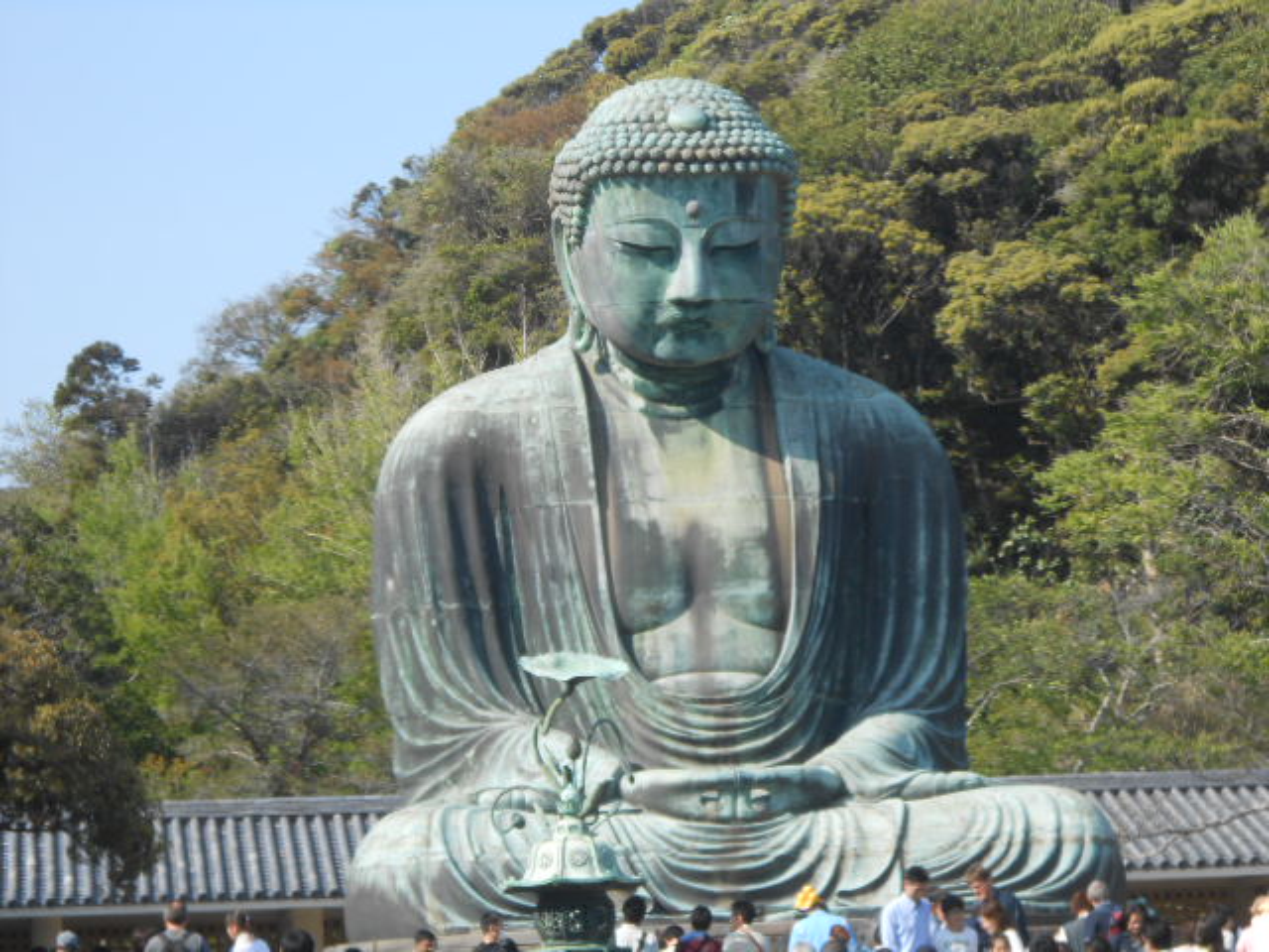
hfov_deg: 16.6
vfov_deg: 12.5
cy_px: 476
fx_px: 4362
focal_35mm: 119
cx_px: 634
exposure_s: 1/250
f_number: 5.5
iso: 80
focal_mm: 21.2
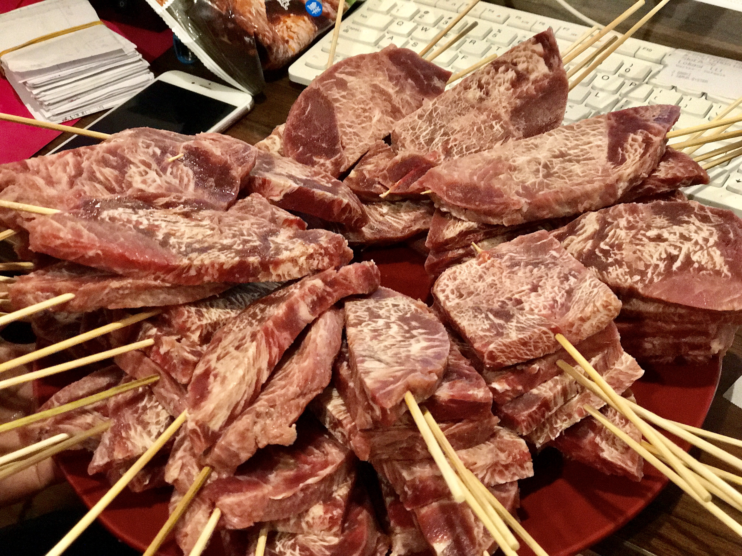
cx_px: 371
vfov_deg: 25.7
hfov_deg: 33.8
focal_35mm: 57
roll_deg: +4.6
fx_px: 1222
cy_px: 278
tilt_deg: -40.7
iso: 500
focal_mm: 6.6
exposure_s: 1/50
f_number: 2.8
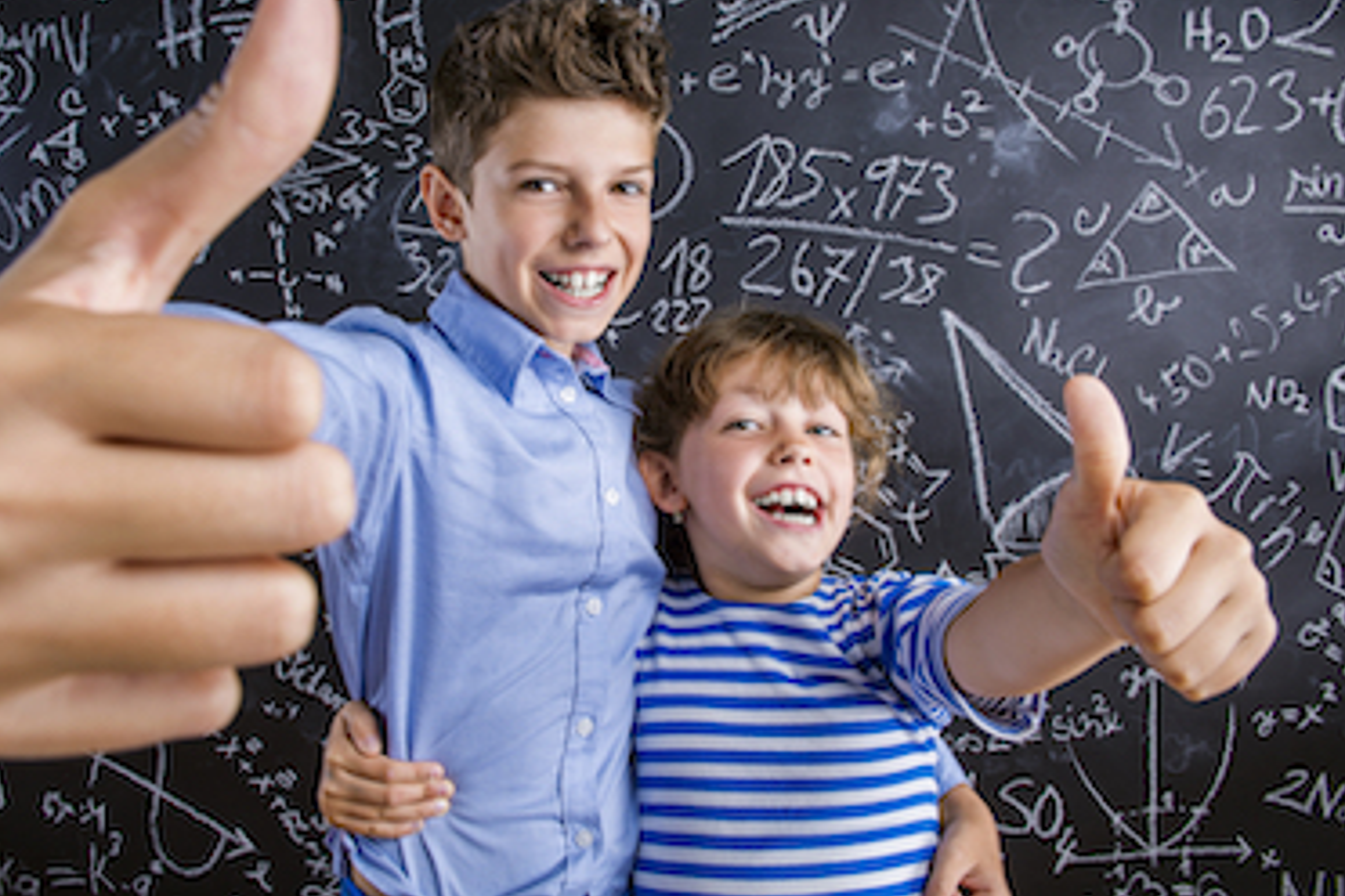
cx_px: 593
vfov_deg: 44.7
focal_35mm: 29
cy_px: 358
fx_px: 1083
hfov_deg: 63.5
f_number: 13
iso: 100
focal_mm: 24
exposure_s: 1/160
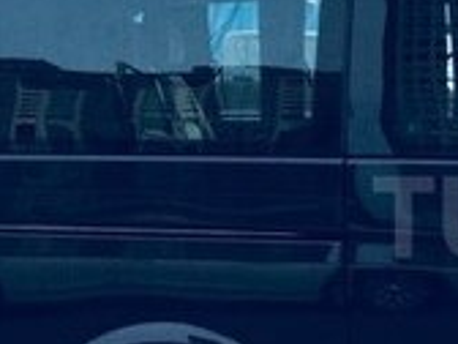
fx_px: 1614
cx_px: 652
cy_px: 217
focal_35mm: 122
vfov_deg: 12.1
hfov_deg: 15.1
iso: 25
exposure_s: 1/637
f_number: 2.4
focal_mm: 3.3
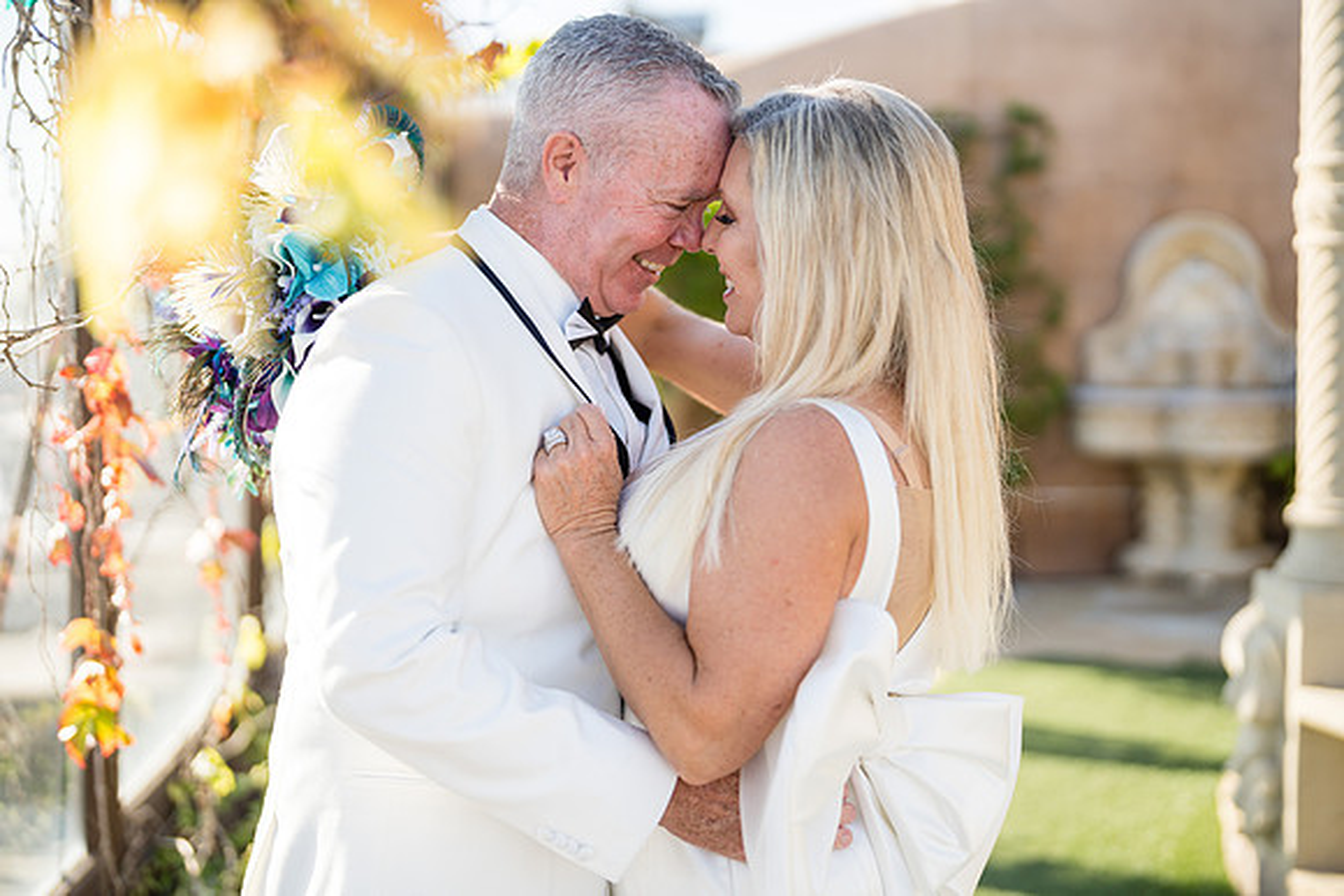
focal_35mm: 50
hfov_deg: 39.6
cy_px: 448
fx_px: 1867
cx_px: 672
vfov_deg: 27.0
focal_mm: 50
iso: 125
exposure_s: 1/3200
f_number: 1.2
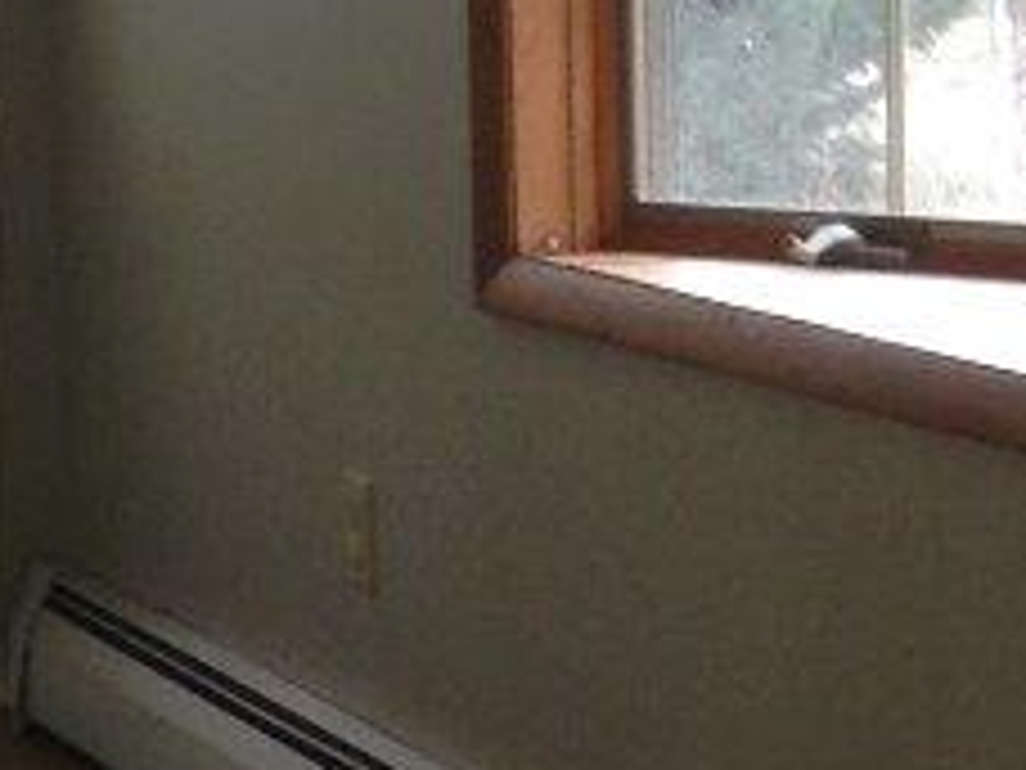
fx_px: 6165
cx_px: -742
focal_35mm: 208
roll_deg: +2.5
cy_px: 225
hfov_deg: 9.1
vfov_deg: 7.1
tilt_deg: -5.8
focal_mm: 4.12
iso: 64
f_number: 2.4
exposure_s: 1/60
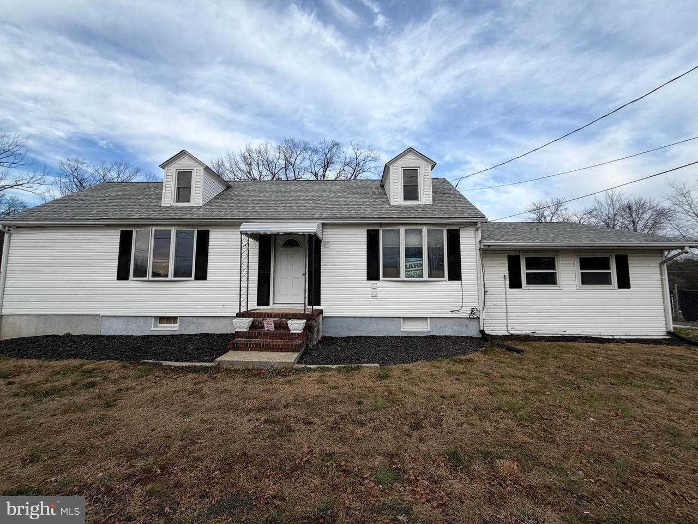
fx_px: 282
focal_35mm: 14
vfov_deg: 85.7
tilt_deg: +7.0
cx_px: 349
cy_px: 262
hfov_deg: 102.1
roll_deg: -0.4
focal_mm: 2.22
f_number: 2.2
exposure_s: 1/770
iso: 40
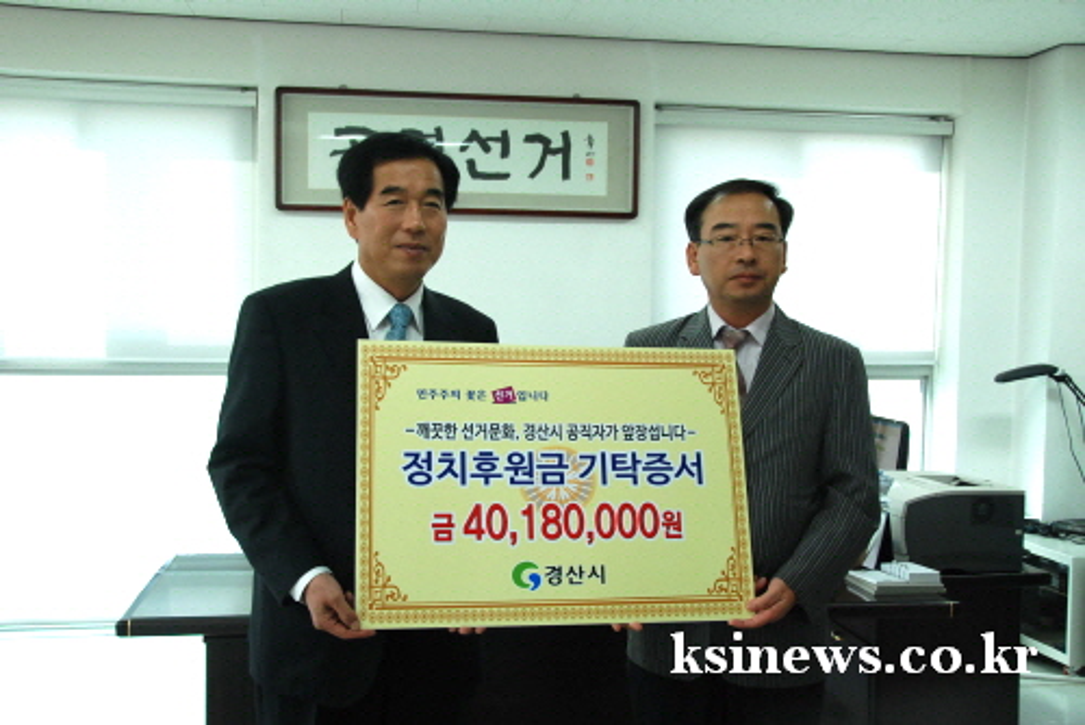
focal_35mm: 36
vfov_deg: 36.9
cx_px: 542
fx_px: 1086
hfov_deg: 53.1
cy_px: 362
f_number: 5
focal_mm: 24
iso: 800
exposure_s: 1/100
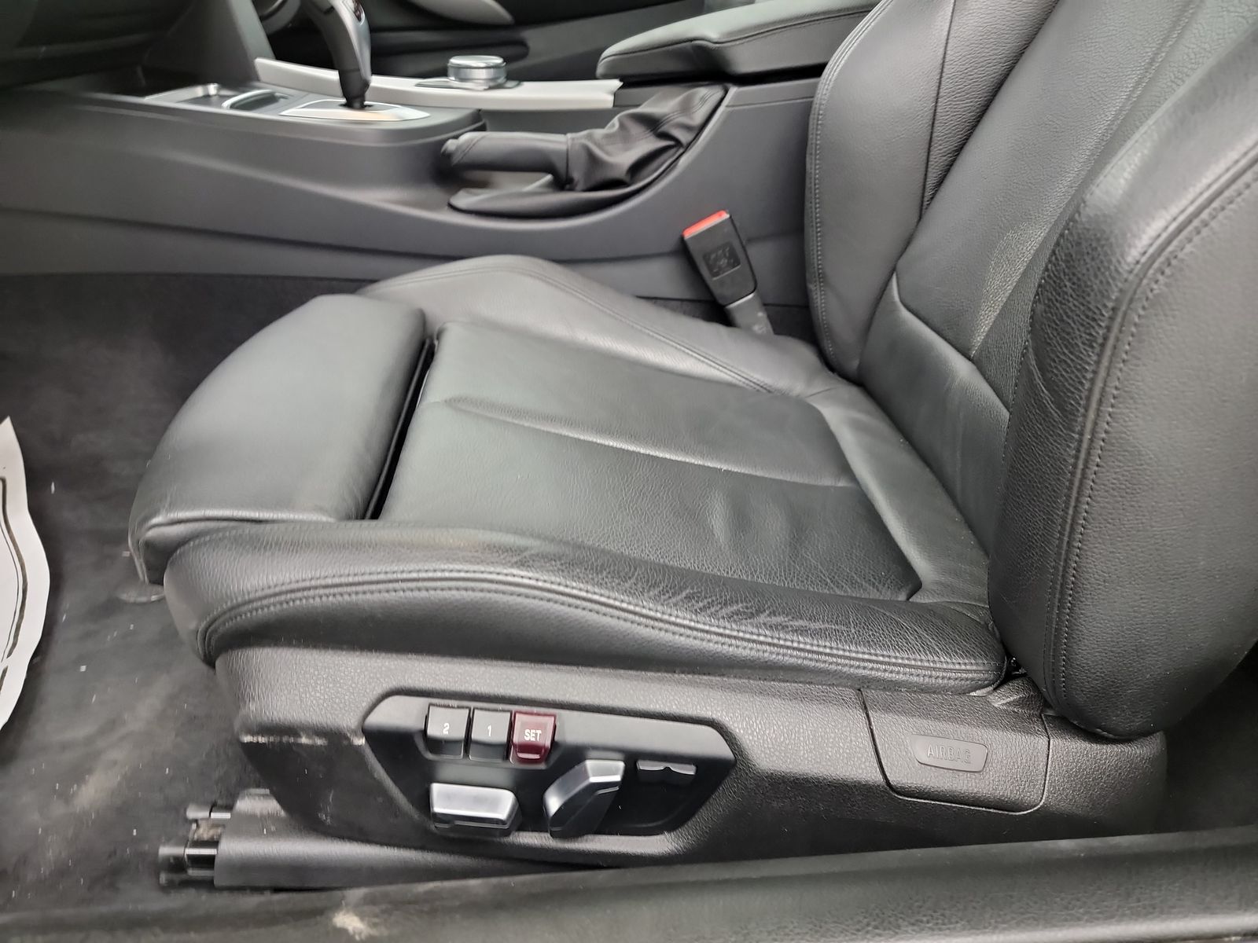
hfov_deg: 71.6
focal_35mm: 24
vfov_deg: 56.8
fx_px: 872
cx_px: 629
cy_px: 472
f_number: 1.8
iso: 837
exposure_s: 1/19
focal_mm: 6.7
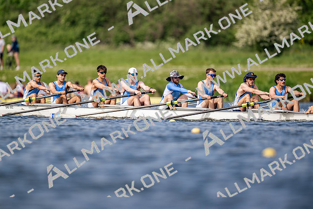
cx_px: 156
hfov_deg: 3.4
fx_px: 5218
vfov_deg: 2.3
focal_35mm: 600
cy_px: 104
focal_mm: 600
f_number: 4
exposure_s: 1/2500
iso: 220
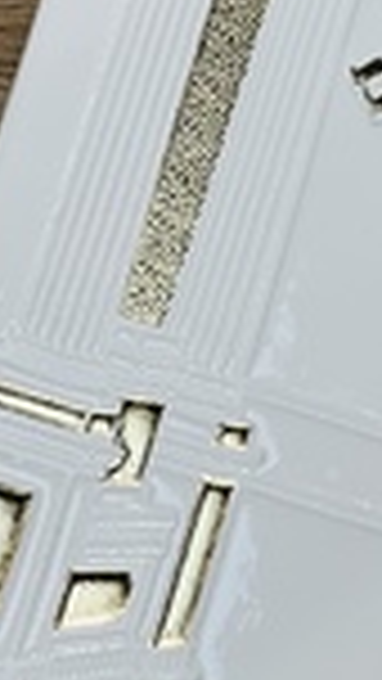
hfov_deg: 4.4
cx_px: 586
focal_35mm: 277
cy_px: 99
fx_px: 4985
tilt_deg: -84.4
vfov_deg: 7.8
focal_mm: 9
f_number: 2.8
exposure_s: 1/100
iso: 40
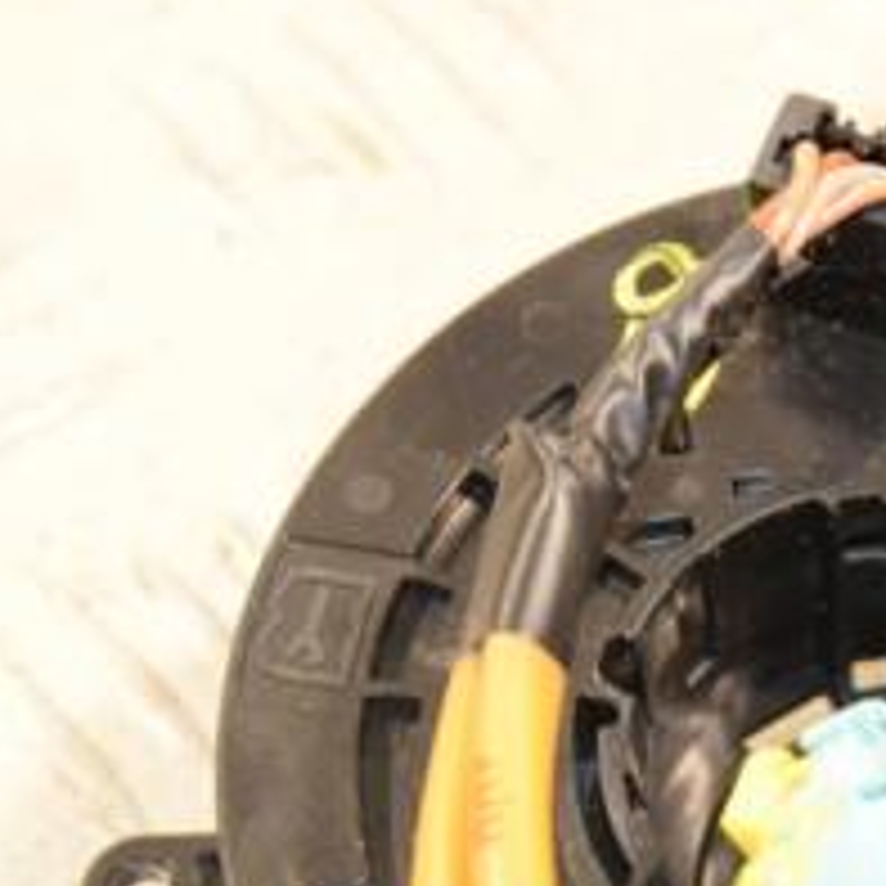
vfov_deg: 9.0
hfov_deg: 9.0
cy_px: 841
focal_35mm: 194
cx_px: 774
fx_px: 5618
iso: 1600
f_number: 5.6
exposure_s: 1/200
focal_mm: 50
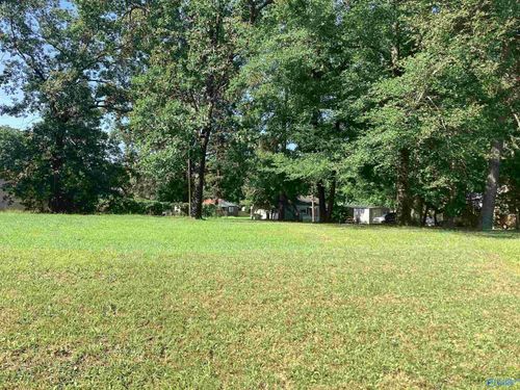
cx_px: 260
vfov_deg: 45.4
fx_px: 466
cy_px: 195
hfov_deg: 58.4
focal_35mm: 31
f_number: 2.4
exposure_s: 1/458
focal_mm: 3.3
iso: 25
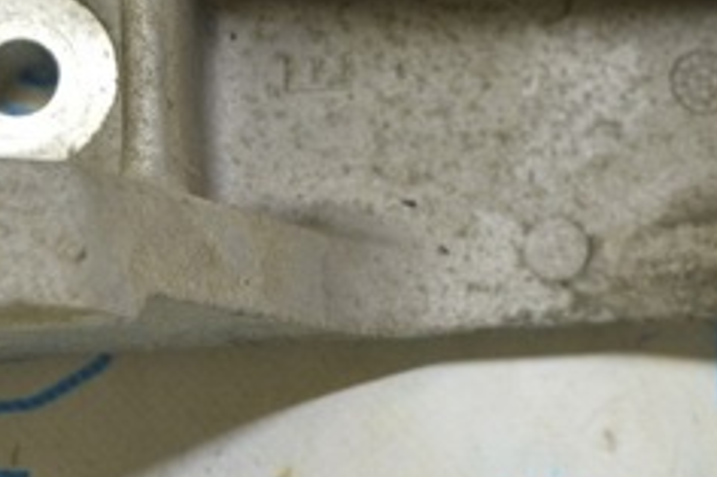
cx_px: 447
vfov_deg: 10.4
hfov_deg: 15.8
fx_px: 2587
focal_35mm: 130
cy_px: -53
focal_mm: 32
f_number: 5.6
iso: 400
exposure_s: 1/20
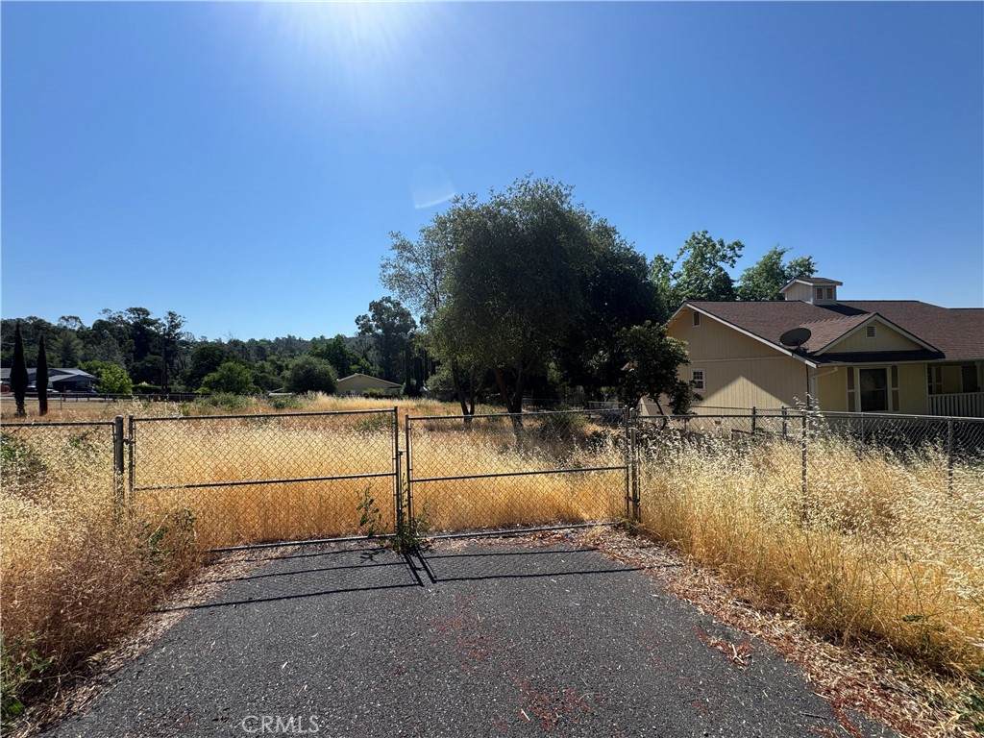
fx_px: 398
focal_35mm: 14
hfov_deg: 102.1
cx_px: 492
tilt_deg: -0.2
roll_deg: +1.7
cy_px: 369
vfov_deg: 85.7
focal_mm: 2.22
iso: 40
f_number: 2.2
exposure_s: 1/1748
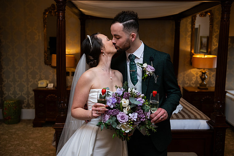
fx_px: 238
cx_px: 117
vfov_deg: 36.3
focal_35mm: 37
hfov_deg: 52.3
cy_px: 78
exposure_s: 1/160
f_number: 3.5
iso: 640
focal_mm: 36
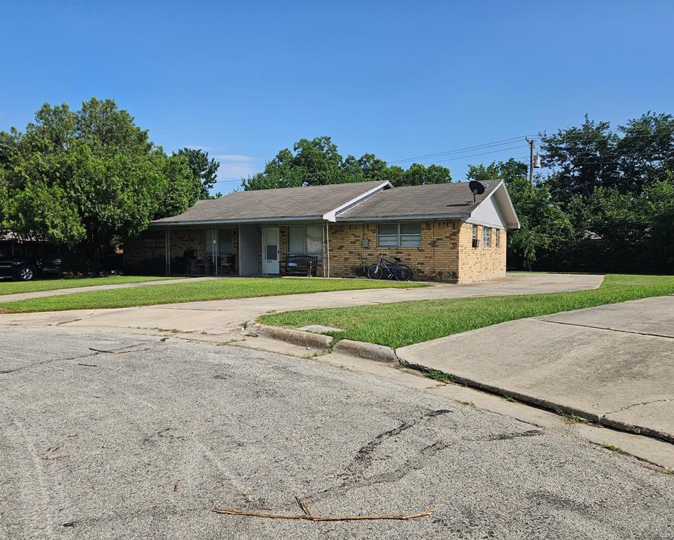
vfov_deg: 56.8
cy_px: 270
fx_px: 499
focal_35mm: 25
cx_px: 325
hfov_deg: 68.1
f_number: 1.8
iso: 25
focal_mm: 5.4
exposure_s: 1/2544
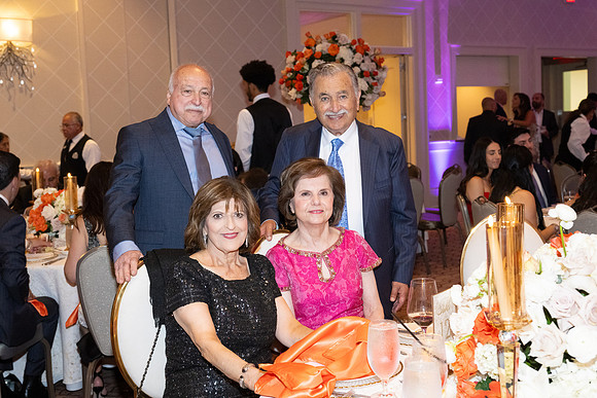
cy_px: 199
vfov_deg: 29.3
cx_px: 298
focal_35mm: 46
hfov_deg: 42.7
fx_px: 763
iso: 4000
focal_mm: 46
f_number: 5.6
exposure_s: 1/100
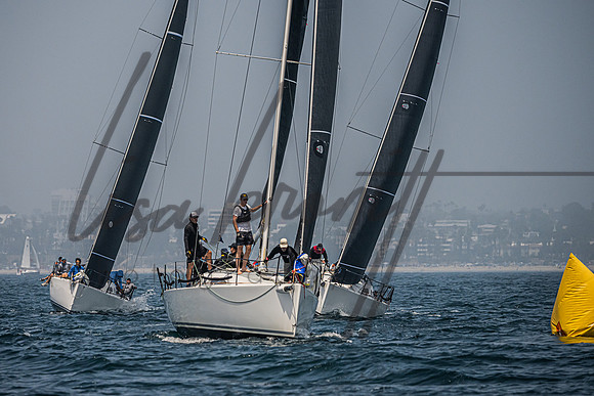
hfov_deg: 7.1
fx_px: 4811
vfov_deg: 4.7
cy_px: 192
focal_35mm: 291
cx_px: 251
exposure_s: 1/8000
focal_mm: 220
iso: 400
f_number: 5
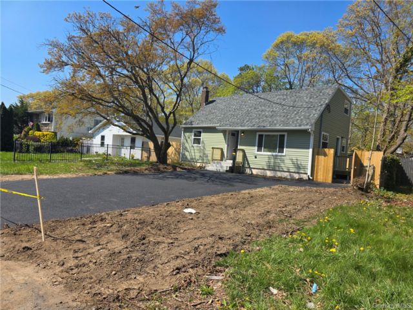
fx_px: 274
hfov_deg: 73.9
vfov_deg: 58.9
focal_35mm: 23
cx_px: 206
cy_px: 155
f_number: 1.7
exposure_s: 1/4766
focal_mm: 6.3
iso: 80
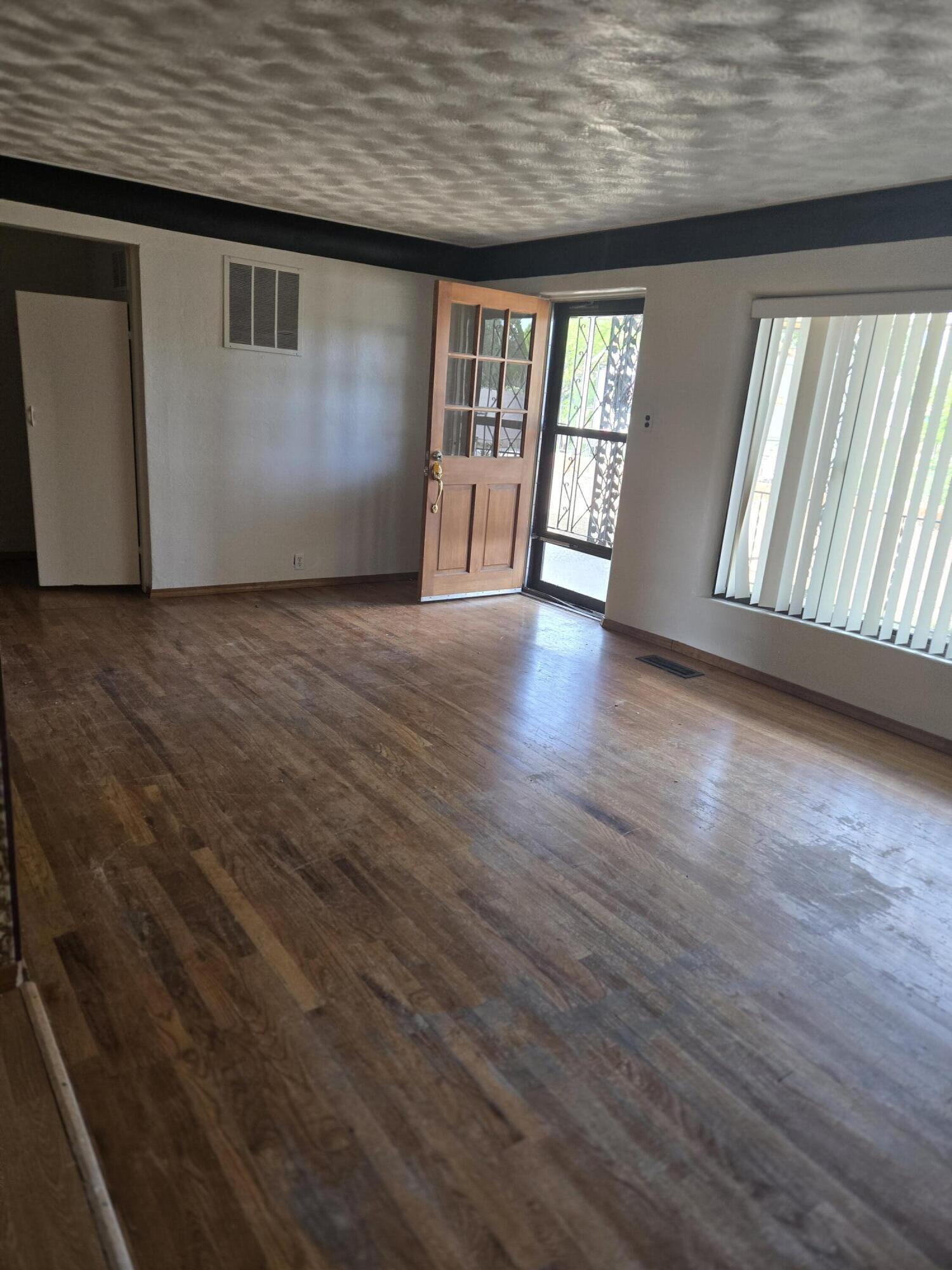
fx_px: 843
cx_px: 476
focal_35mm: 23
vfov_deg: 73.9
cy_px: 635
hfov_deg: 58.9
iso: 160
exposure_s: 1/120
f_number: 1.8
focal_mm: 5.4
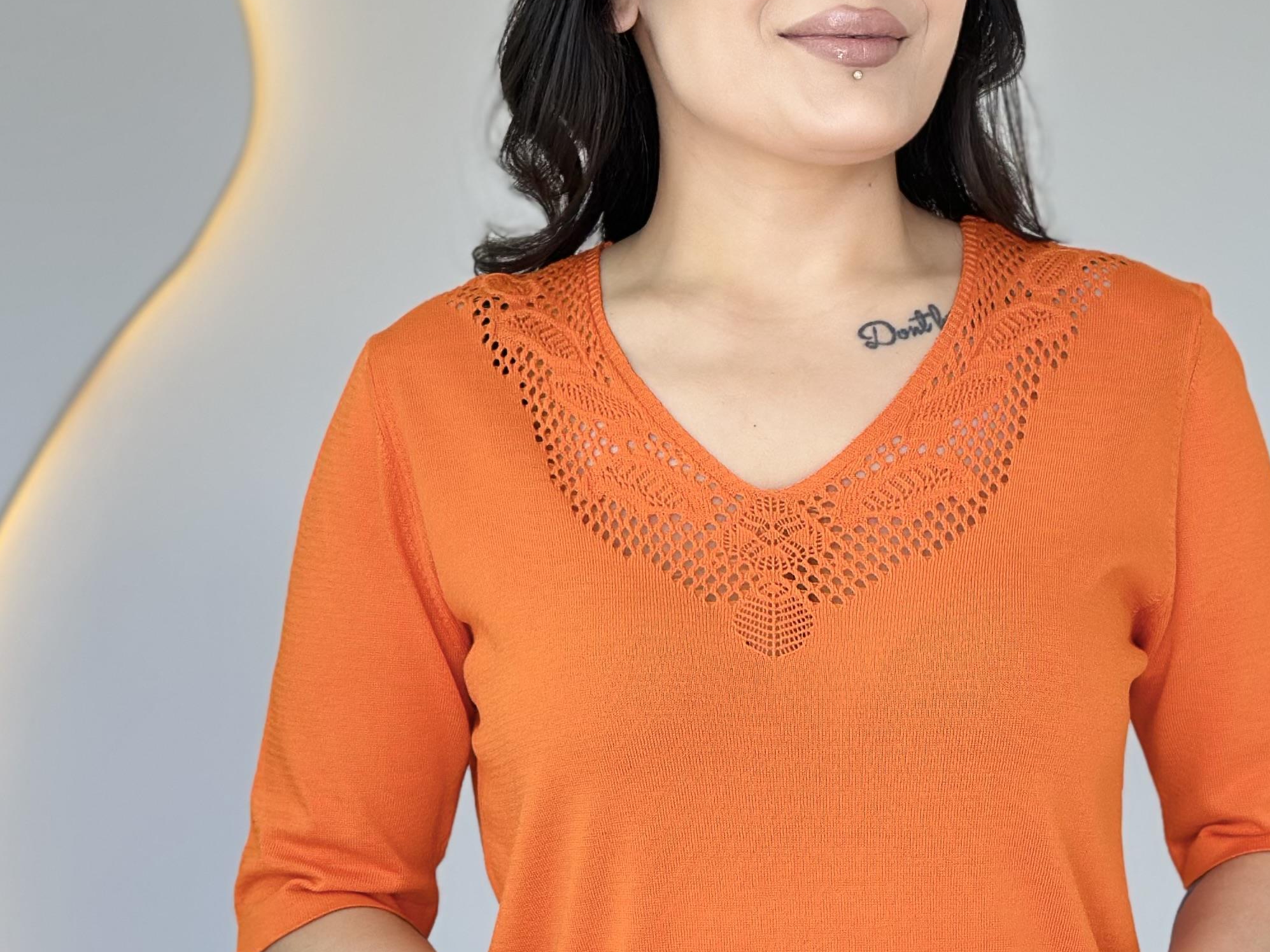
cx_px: 881
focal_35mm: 97
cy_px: 550
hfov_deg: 20.1
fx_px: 3559
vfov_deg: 15.2
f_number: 1.78
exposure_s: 1/136
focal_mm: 6.86
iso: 64
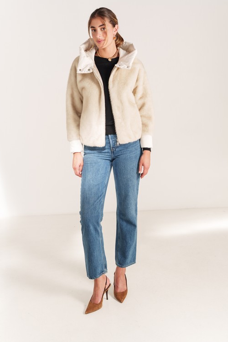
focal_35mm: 41
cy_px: 168
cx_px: 119
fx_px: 390
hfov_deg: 32.6
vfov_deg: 47.4
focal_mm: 38
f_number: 4
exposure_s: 1/400
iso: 800
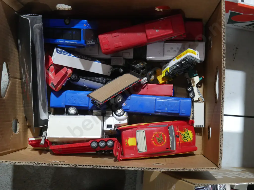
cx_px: 127
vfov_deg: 32.9
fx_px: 323
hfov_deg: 42.9
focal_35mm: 44
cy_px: 95
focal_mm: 22
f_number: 4.7
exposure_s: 1/60
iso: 2500
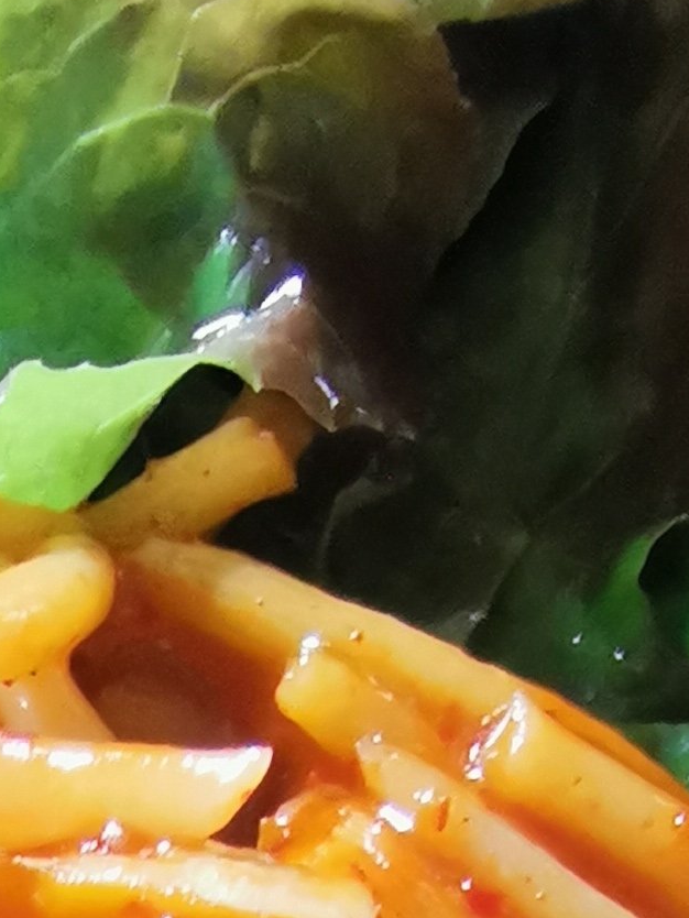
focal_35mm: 135
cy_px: 2187
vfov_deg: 11.9
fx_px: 3581
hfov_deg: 10.7
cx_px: -218
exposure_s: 1/25
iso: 500
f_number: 2.2
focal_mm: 2.35
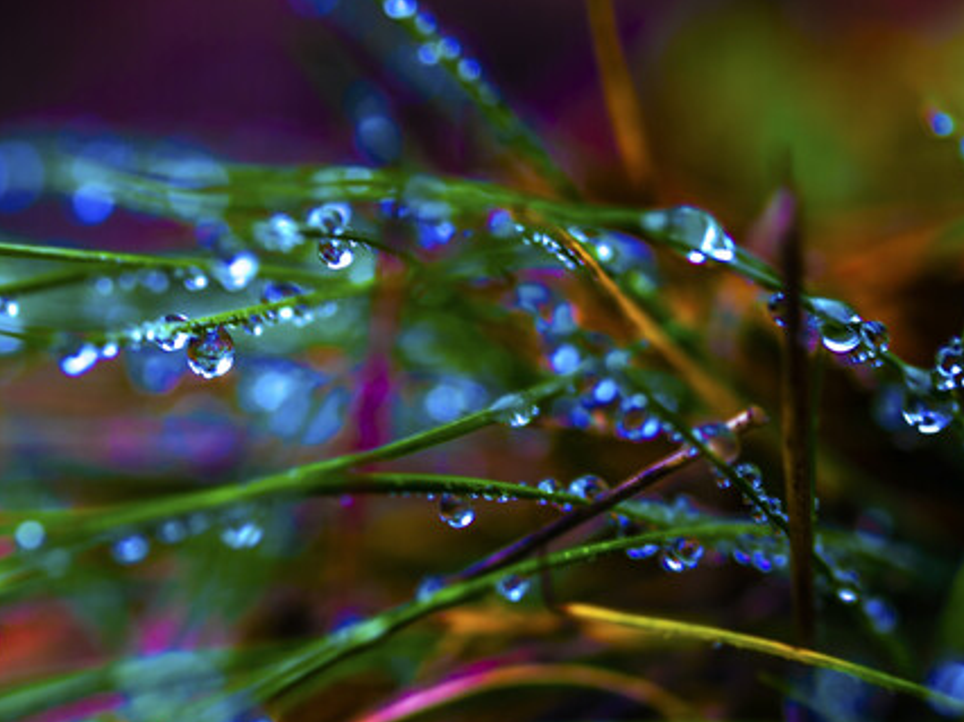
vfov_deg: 8.1
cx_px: 251
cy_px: 182
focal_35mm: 183
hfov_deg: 10.8
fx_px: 5093
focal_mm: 90
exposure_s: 1/13
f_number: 3.8
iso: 100
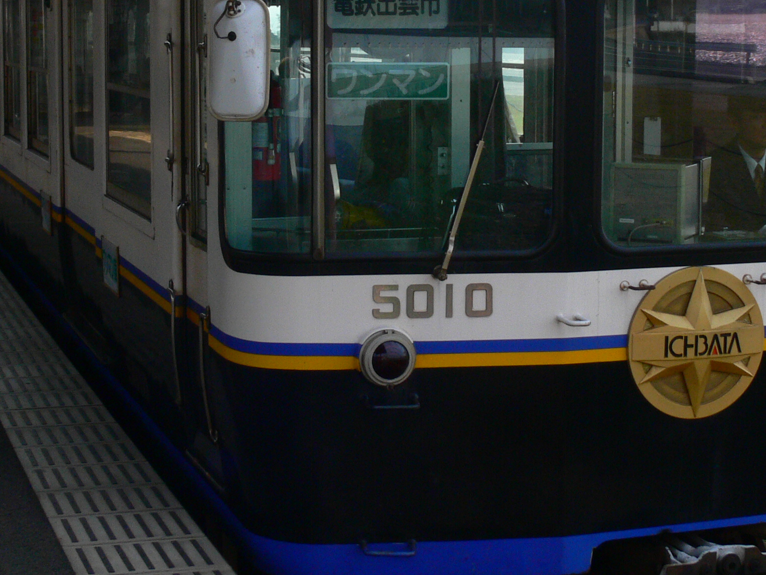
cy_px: 186
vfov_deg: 19.8
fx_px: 1638
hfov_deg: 26.3
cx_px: 349
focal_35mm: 74
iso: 100
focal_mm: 7.4
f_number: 5.6
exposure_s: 1/250
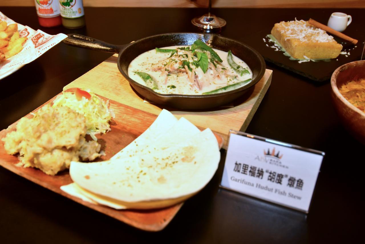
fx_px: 365
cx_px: 182
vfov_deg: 36.9
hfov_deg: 53.1
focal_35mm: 36
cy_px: 122
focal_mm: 24
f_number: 4
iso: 800
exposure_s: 1/60
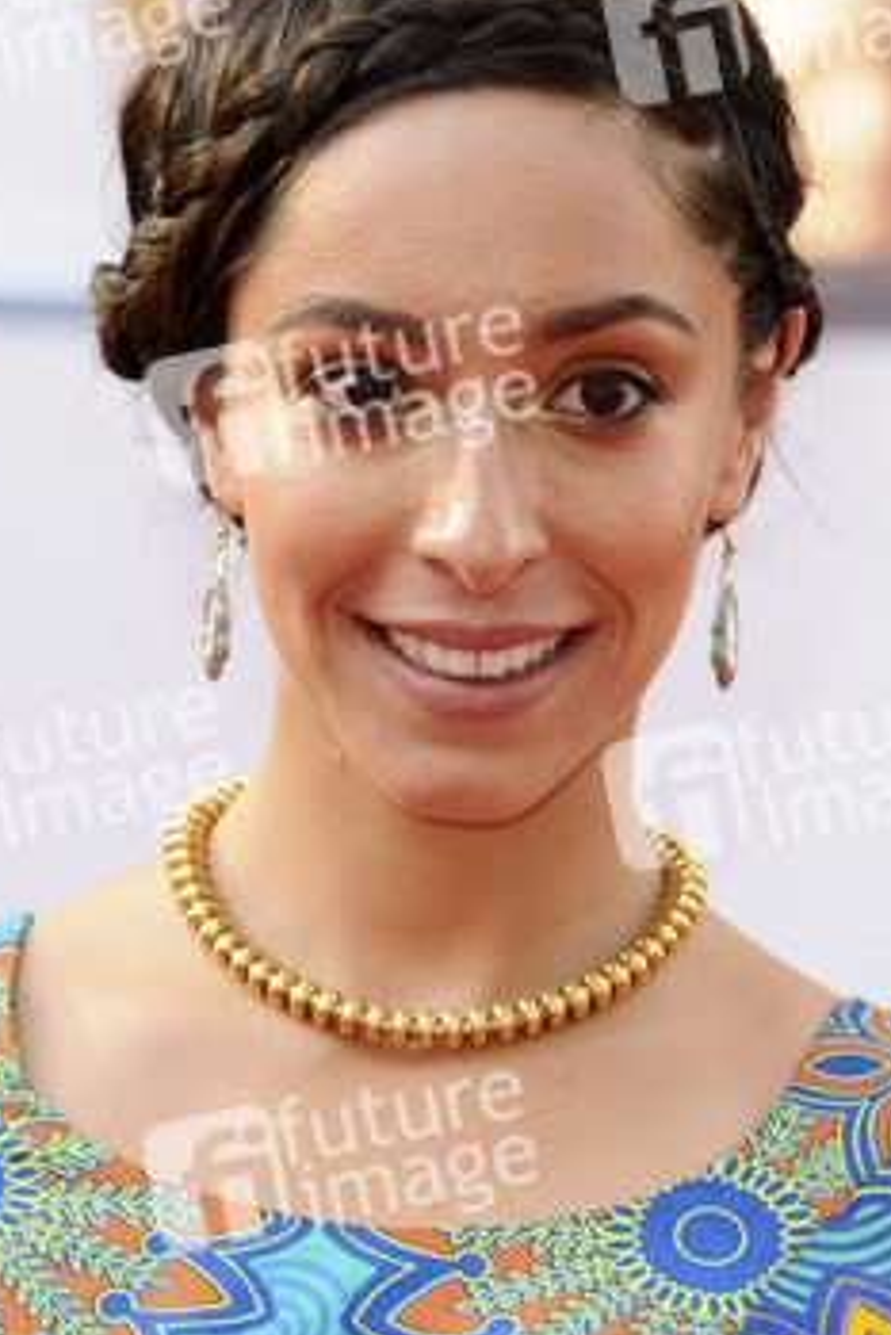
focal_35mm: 267
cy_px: 589
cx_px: 453
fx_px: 9886
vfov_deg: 7.7
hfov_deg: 5.2
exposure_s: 1/250
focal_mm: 155
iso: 320
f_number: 5
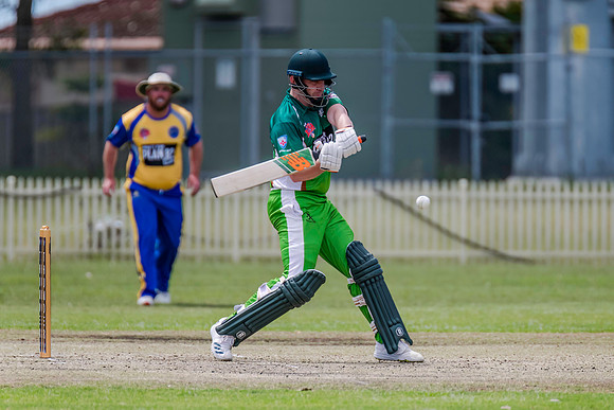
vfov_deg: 2.1
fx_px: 11226
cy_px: 185
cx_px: 337
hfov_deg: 3.1
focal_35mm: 658
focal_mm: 600
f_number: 5.6
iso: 800
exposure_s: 1/2500
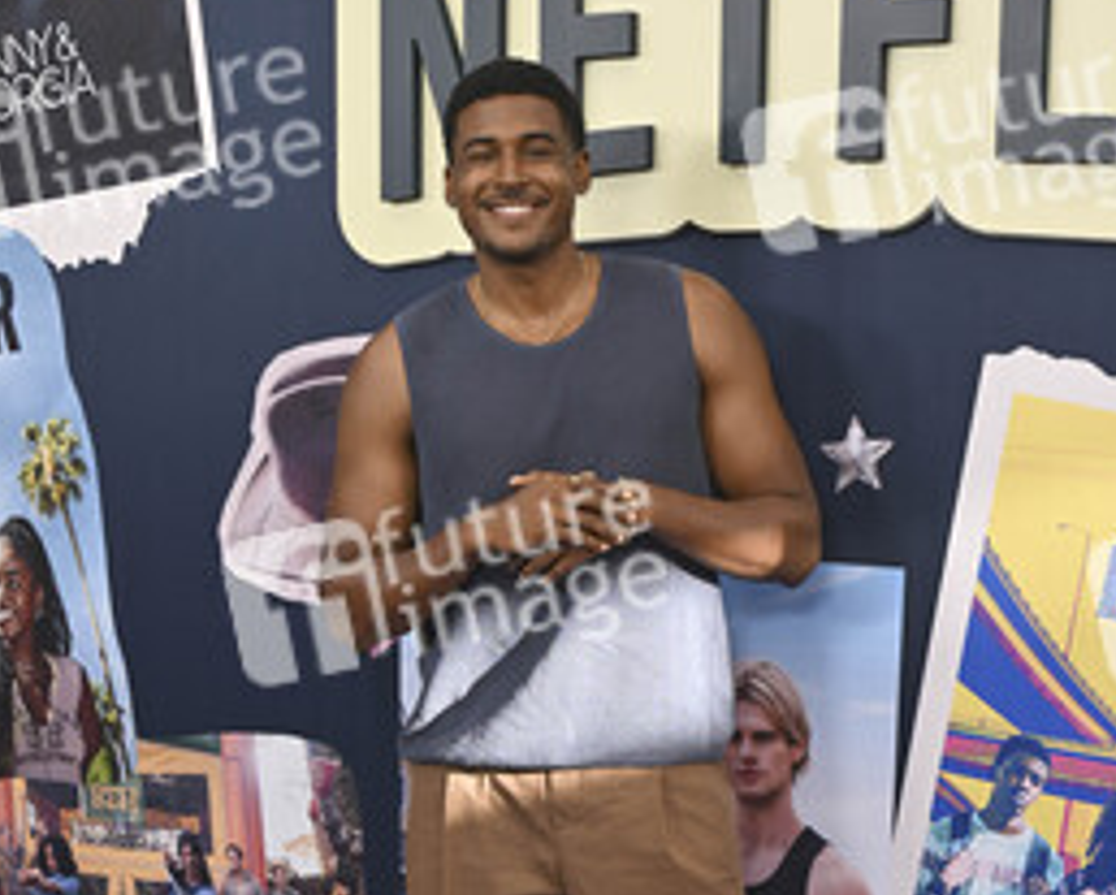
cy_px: 800
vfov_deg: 24.3
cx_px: 571
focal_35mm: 61
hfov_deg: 30.9
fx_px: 2017
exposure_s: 1/250
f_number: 6.3
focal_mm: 42
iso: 800
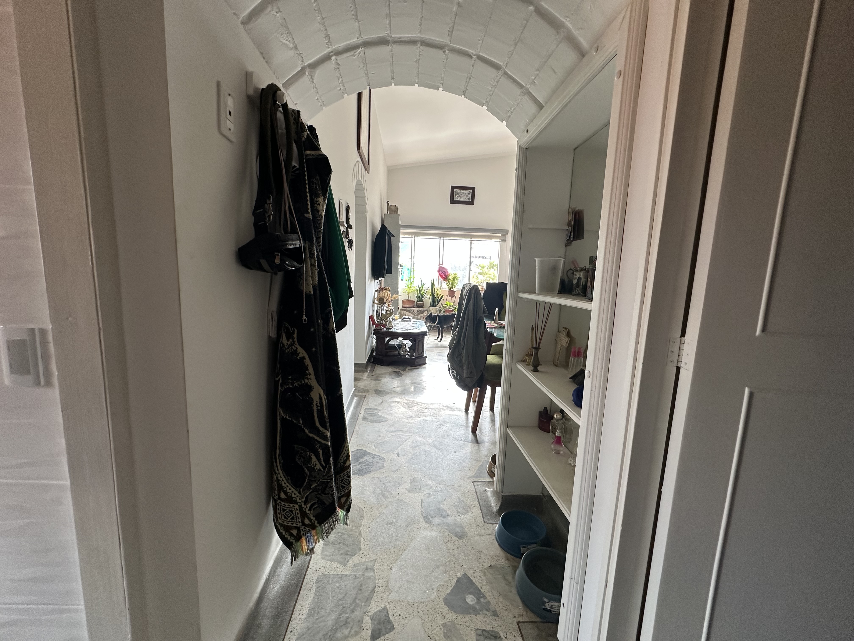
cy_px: 320
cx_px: 427
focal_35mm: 14
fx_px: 345
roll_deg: -1.9
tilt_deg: -7.4
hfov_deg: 102.1
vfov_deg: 85.7
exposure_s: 1/99
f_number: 2.2
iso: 125
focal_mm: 2.22
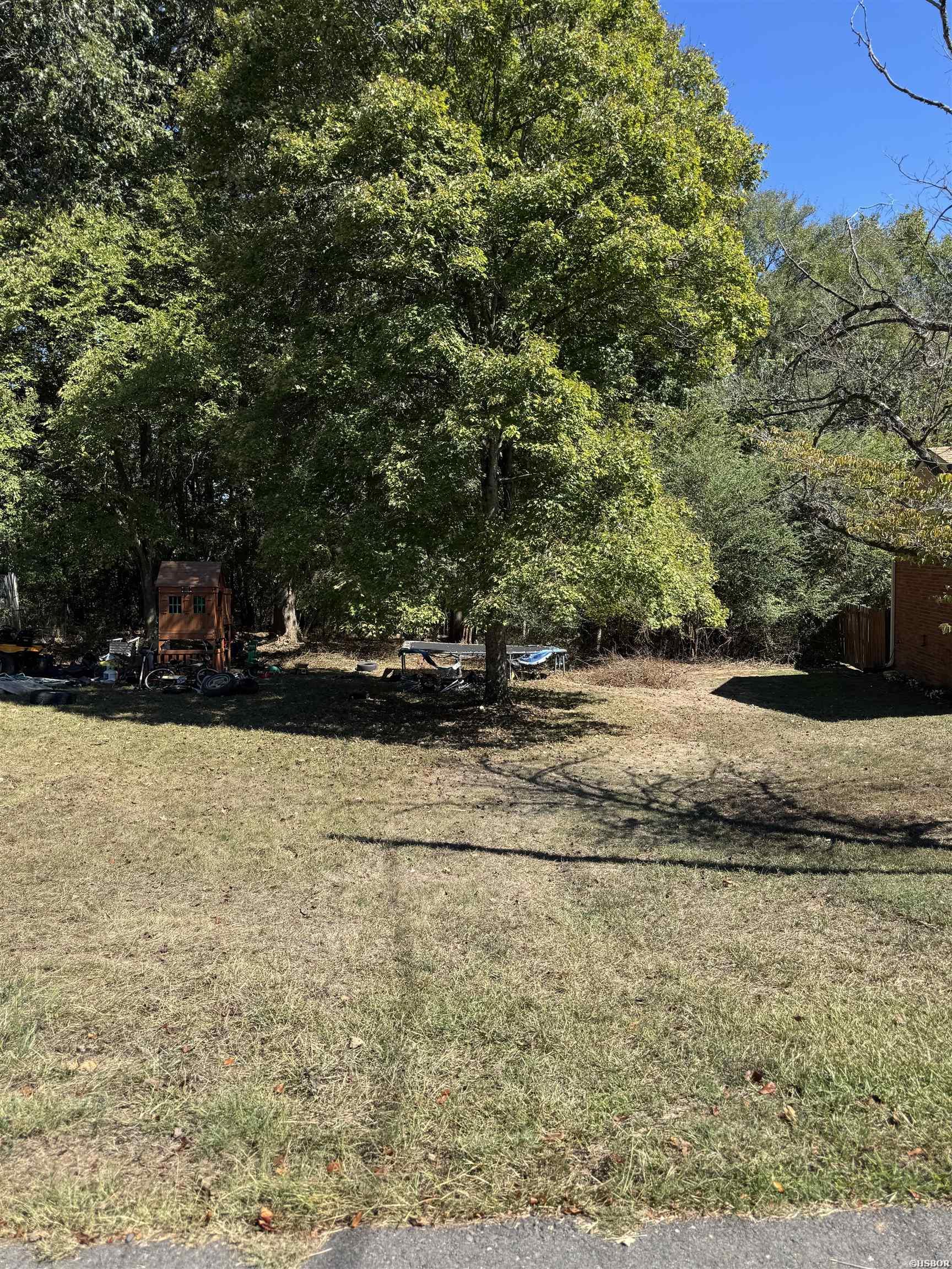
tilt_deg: -4.8
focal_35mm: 24
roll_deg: +2.1
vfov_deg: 71.6
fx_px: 880
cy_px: 634
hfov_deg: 56.8
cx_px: 476
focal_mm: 6.76
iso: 80
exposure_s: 1/2041
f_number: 1.78
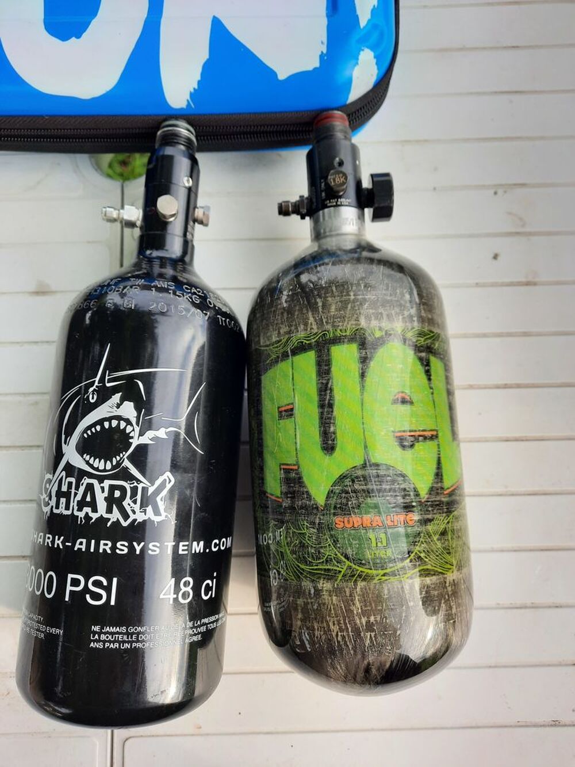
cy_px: 384
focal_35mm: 25
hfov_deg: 54.9
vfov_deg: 69.4
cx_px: 288
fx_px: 554
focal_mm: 4.6
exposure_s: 1/250
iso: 32
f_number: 2
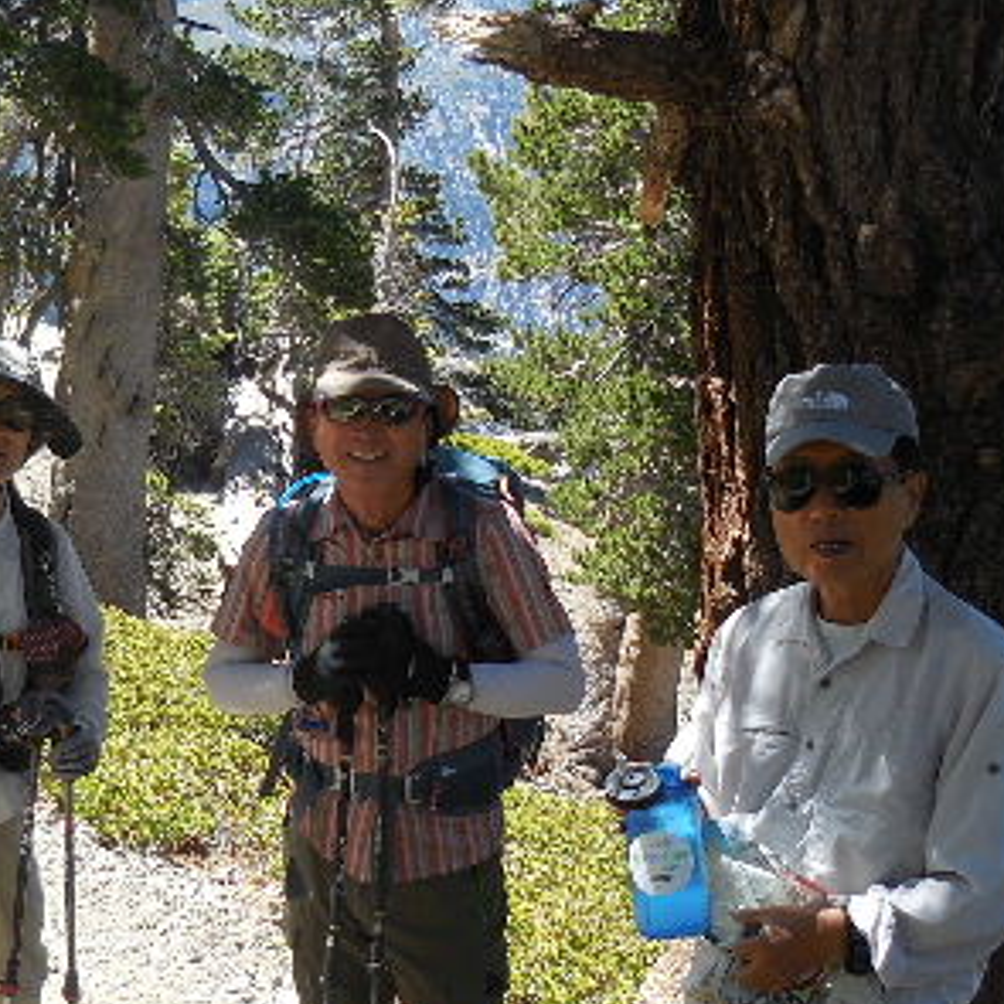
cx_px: 204
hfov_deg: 22.2
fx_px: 2527
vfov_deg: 22.5
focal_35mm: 77
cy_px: 526
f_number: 3.7
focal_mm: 5.9
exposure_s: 1/320
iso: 125
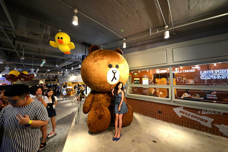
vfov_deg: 90.0
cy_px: 76
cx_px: 114
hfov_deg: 112.6
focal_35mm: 12
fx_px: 76
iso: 800
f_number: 5
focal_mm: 12
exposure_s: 1/40
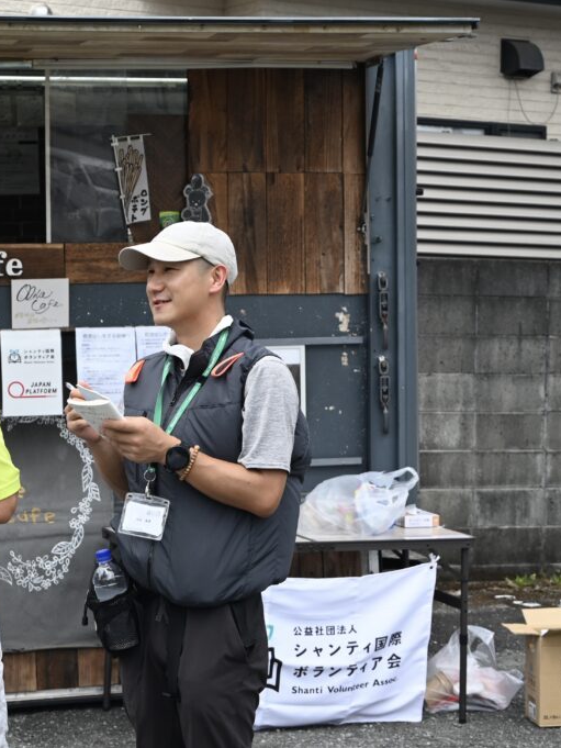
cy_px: 373
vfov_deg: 28.6
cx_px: 76
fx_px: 1469
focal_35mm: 68
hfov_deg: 21.2
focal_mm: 47
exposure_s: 1/200
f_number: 7.1
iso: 100
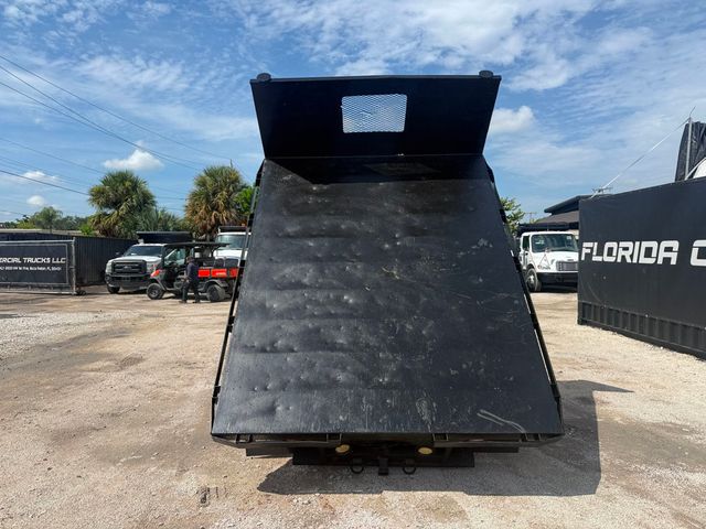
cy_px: 264
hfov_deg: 71.6
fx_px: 489
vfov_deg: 56.8
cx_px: 353
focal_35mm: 24
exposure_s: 1/5319
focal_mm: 6.76
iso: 80
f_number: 1.78
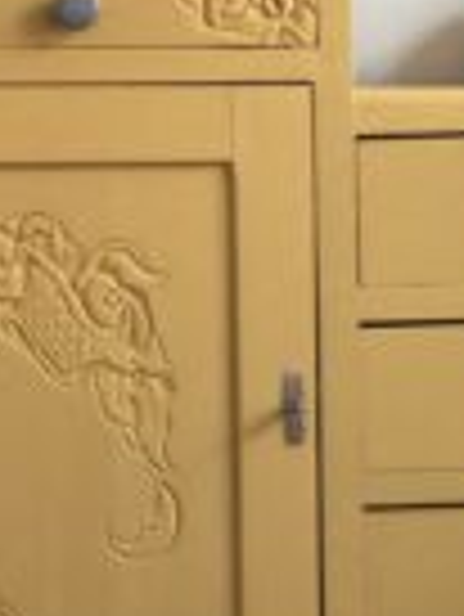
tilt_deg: -3.4
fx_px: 2712
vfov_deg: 13.0
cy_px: 211
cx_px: 270
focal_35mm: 152
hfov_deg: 9.8
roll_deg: +1.0
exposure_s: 1/24
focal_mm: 6
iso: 125
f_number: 2.4
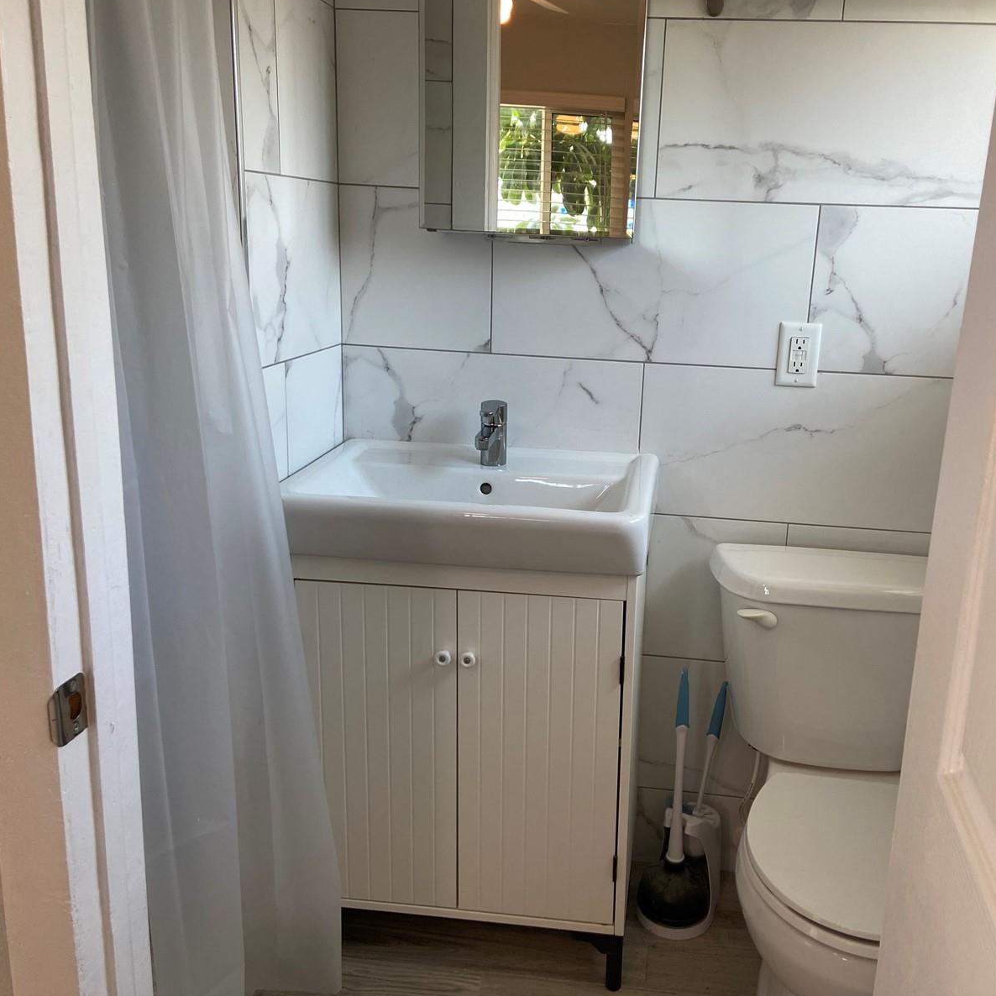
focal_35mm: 31
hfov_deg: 52.4
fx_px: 1009
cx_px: 563
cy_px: 496
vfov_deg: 52.5
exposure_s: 1/120
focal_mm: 4.25
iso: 100
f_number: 1.8
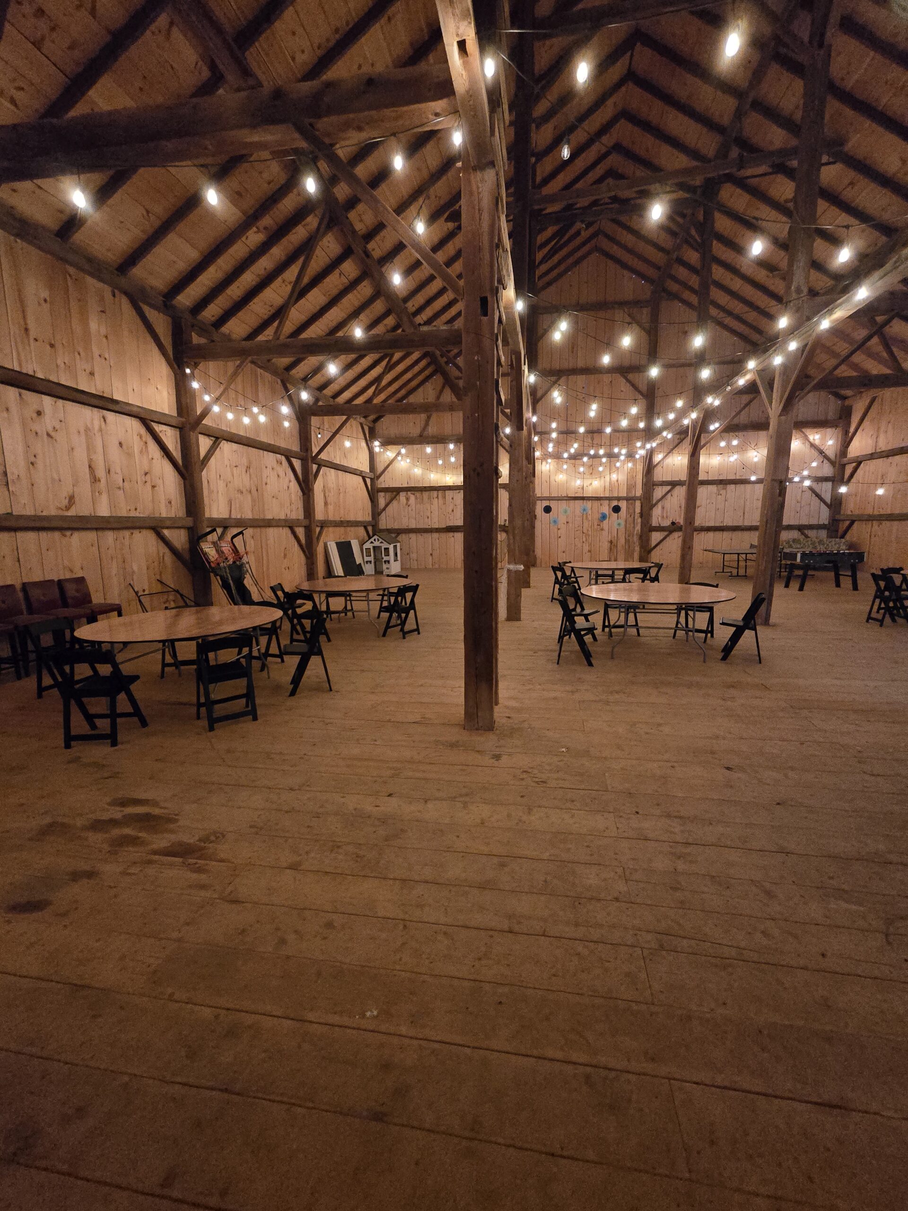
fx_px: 455
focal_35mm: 13
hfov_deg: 89.9
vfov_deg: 106.2
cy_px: 606
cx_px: 454
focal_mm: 2.2
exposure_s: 1/60
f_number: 2.2
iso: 1600
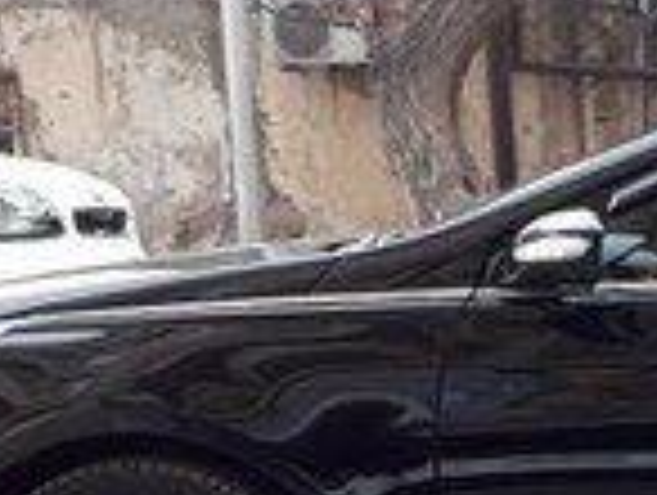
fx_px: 2319
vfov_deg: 12.0
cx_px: 1008
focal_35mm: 122
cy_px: 574
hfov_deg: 14.9
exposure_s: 1/33
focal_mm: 3.6
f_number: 1.9
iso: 64
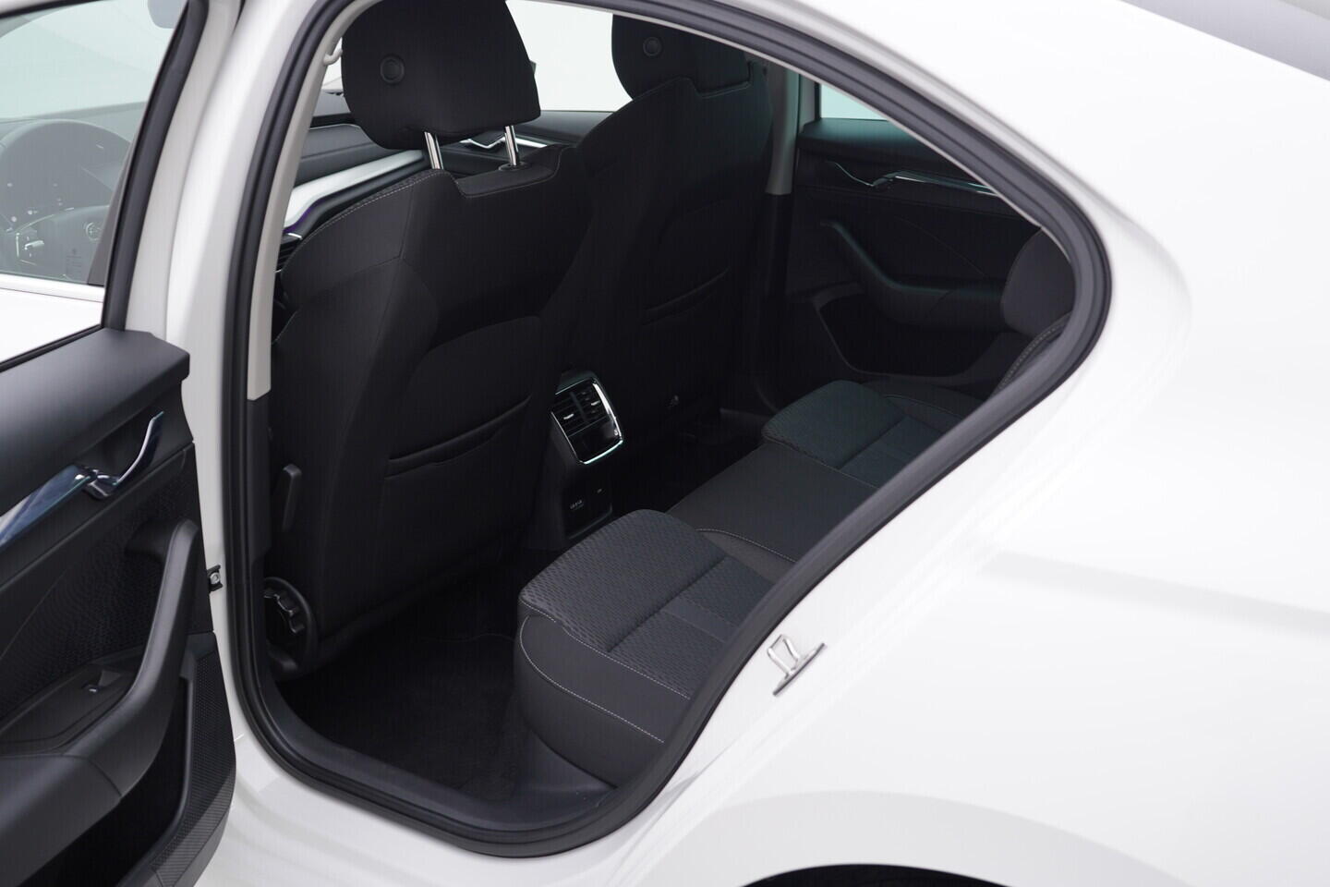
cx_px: 665
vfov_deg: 36.9
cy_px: 444
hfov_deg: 53.1
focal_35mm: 36
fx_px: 1330
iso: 125
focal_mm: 24
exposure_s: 1/60
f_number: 3.5
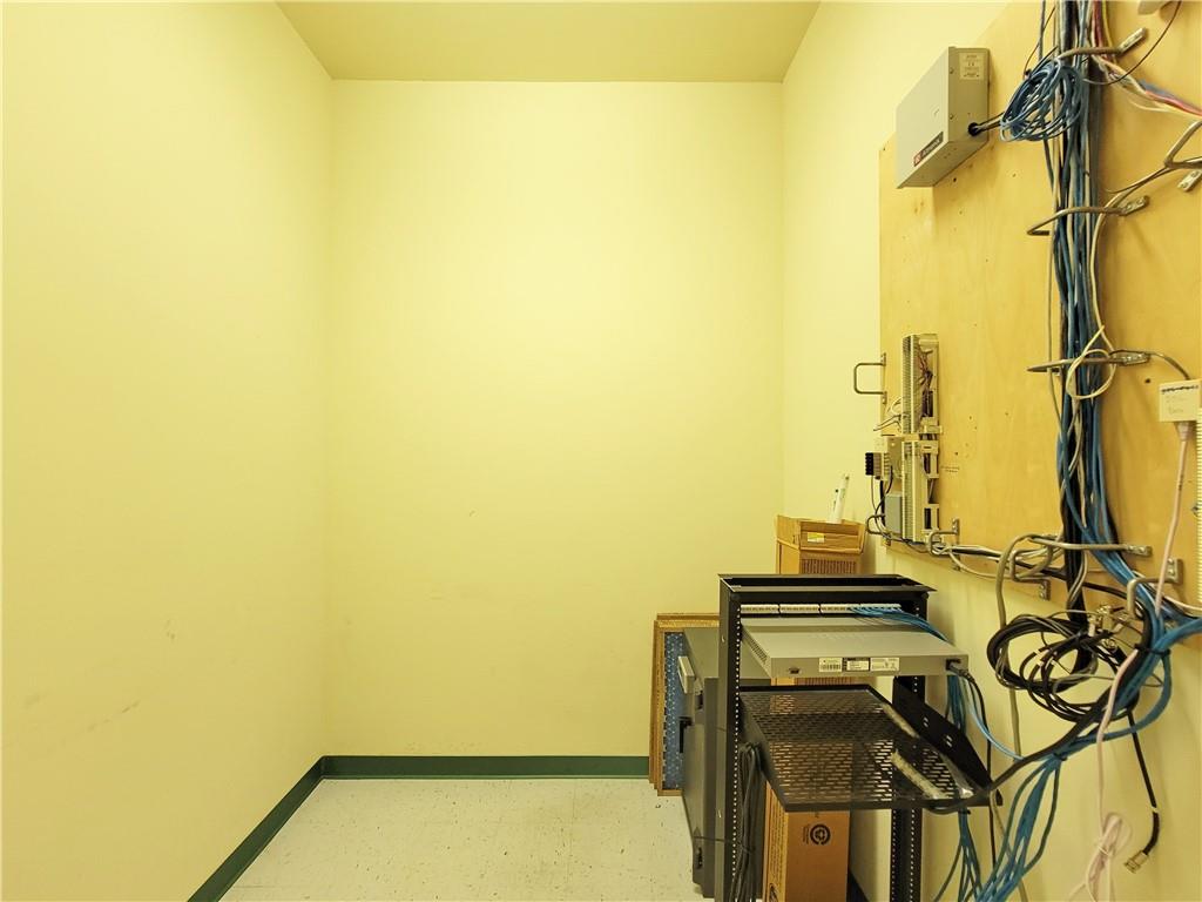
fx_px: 451
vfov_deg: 89.9
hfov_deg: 106.2
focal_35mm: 13
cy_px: 451
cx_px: 601
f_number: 2.2
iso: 250
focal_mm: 2.2
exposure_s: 1/60
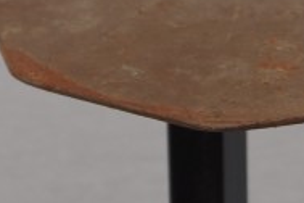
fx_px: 1849
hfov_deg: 9.4
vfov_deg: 6.1
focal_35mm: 219
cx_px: 199
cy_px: -188
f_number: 4
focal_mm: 24
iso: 125
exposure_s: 1/160
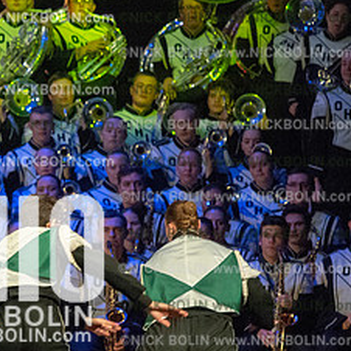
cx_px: -6
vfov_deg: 3.5
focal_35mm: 502
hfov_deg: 3.5
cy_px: 269
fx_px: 5759
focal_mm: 230
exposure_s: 1/400
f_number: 5.6
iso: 8000
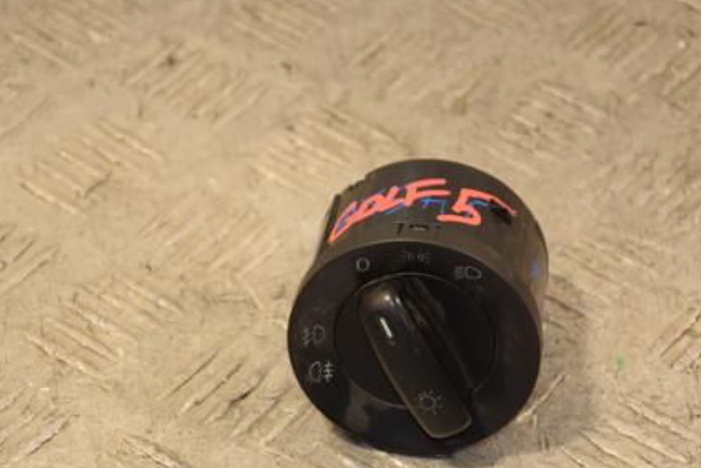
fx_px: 3331
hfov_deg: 12.0
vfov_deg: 8.0
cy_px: 308
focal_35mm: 171
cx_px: 345
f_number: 5.3
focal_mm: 80
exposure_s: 1/160
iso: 800
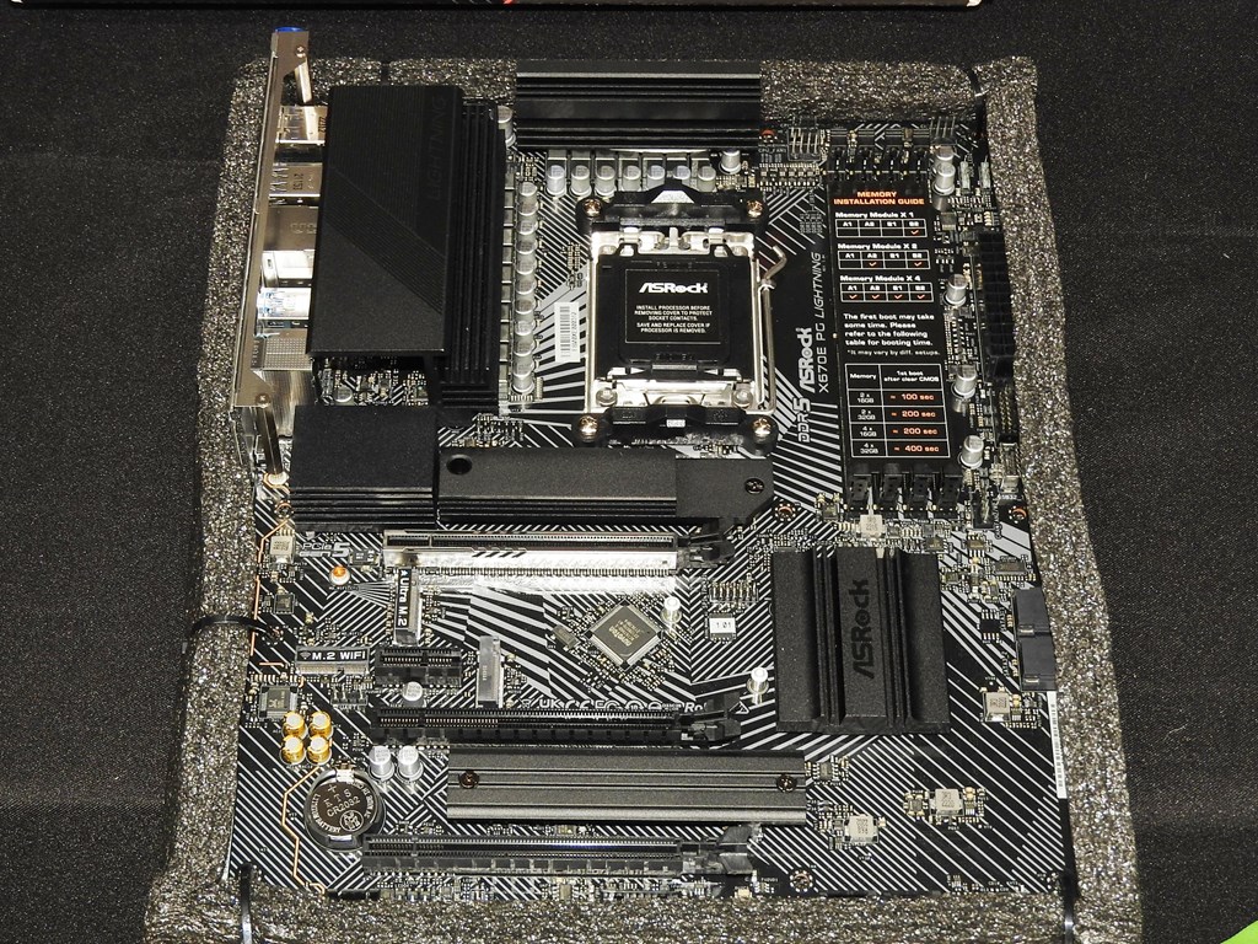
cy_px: 472
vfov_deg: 24.4
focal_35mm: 60
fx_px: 2180
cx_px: 629
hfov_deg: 32.2
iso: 200
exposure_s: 1/30
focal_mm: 10.7
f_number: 4.2
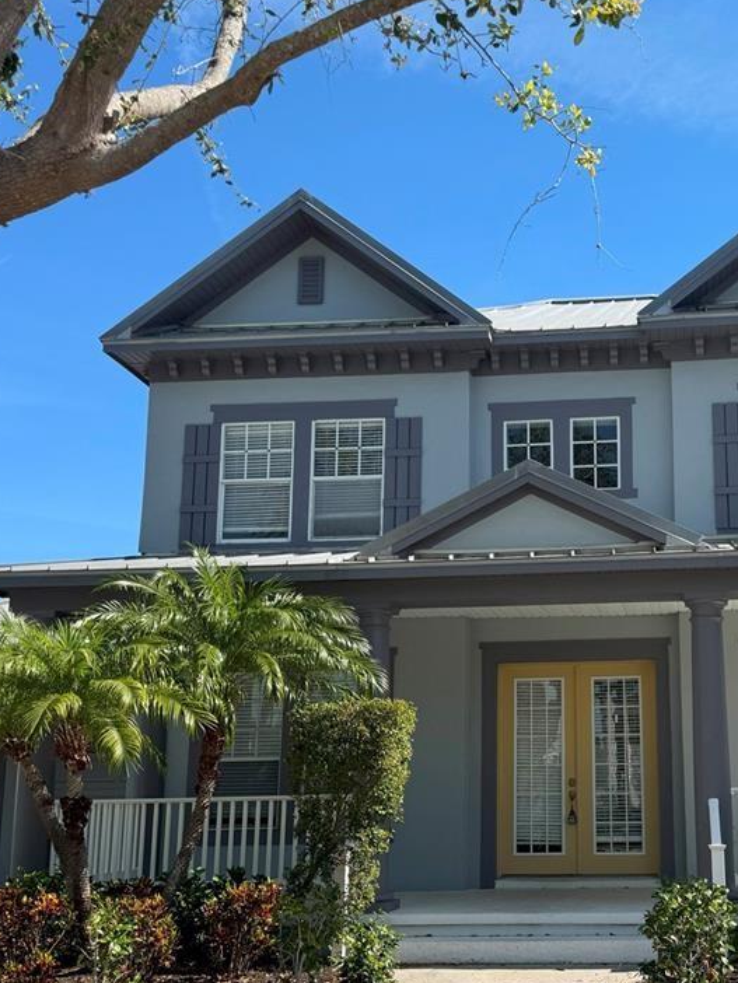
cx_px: 587
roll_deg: +1.1
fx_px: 1165
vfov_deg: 45.5
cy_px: 597
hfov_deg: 34.1
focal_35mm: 41
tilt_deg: +9.9
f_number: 1.78
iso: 80
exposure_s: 1/3247
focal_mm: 6.76
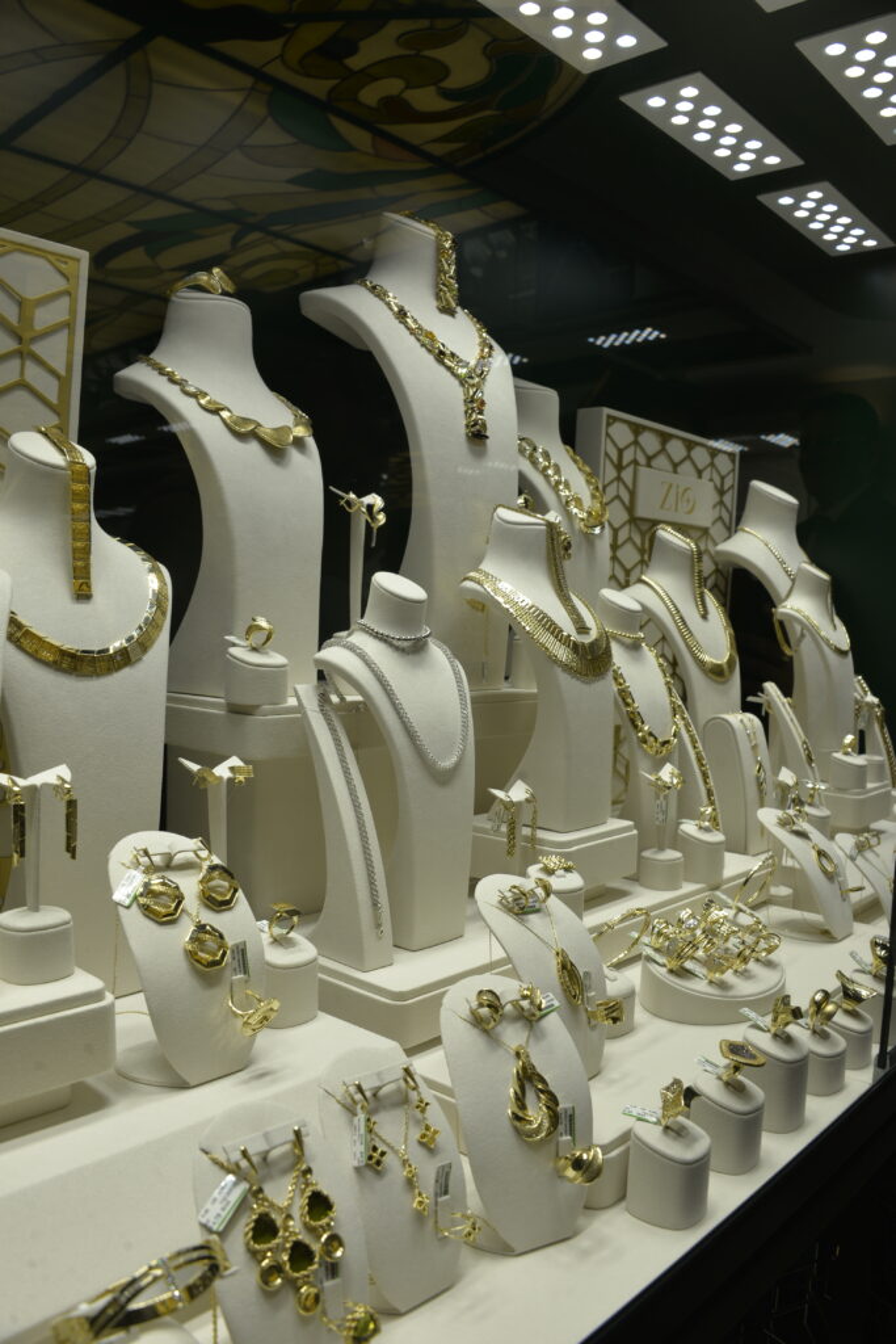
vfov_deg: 65.5
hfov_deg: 46.4
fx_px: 1045
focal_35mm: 28
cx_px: 448
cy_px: 672
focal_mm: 28
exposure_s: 1/320
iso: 250
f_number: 9
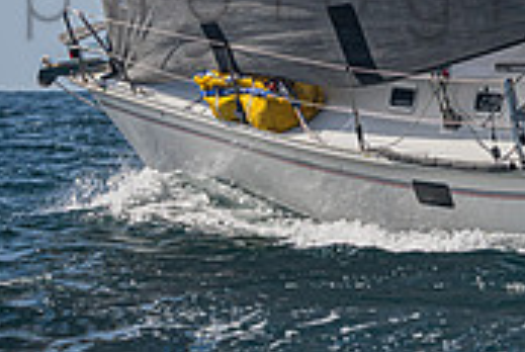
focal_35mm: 603
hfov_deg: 3.4
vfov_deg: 2.3
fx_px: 8809
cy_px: -232
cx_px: 701
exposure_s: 1/3200
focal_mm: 180
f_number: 6.3
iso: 320
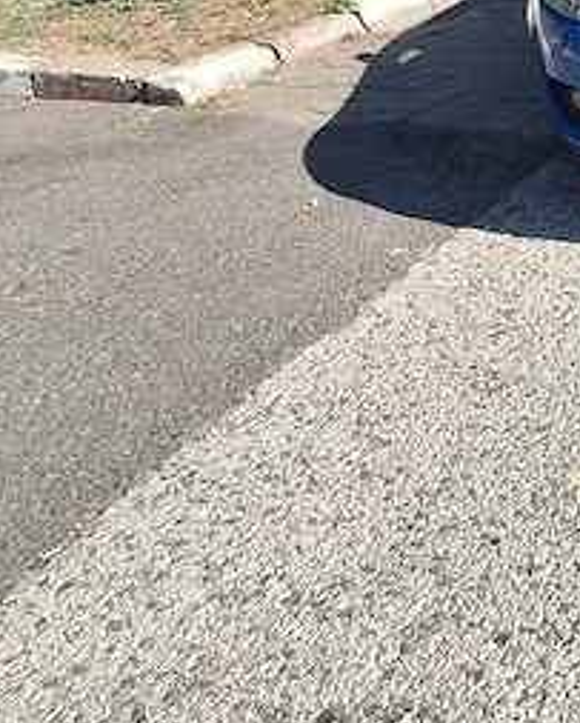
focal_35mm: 37
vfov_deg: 46.3
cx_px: 786
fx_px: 792
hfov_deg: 30.2
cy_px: 137
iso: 40
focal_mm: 1.64
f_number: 2.2
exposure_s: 1/811
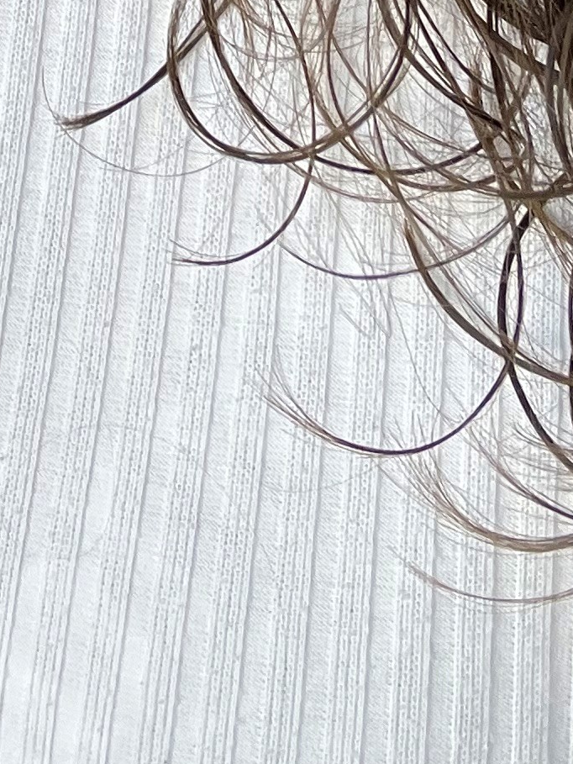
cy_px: -785
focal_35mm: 102
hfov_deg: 14.2
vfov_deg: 15.3
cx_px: -55
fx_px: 2251
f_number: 2.2
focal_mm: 2.71
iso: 100
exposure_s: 1/78
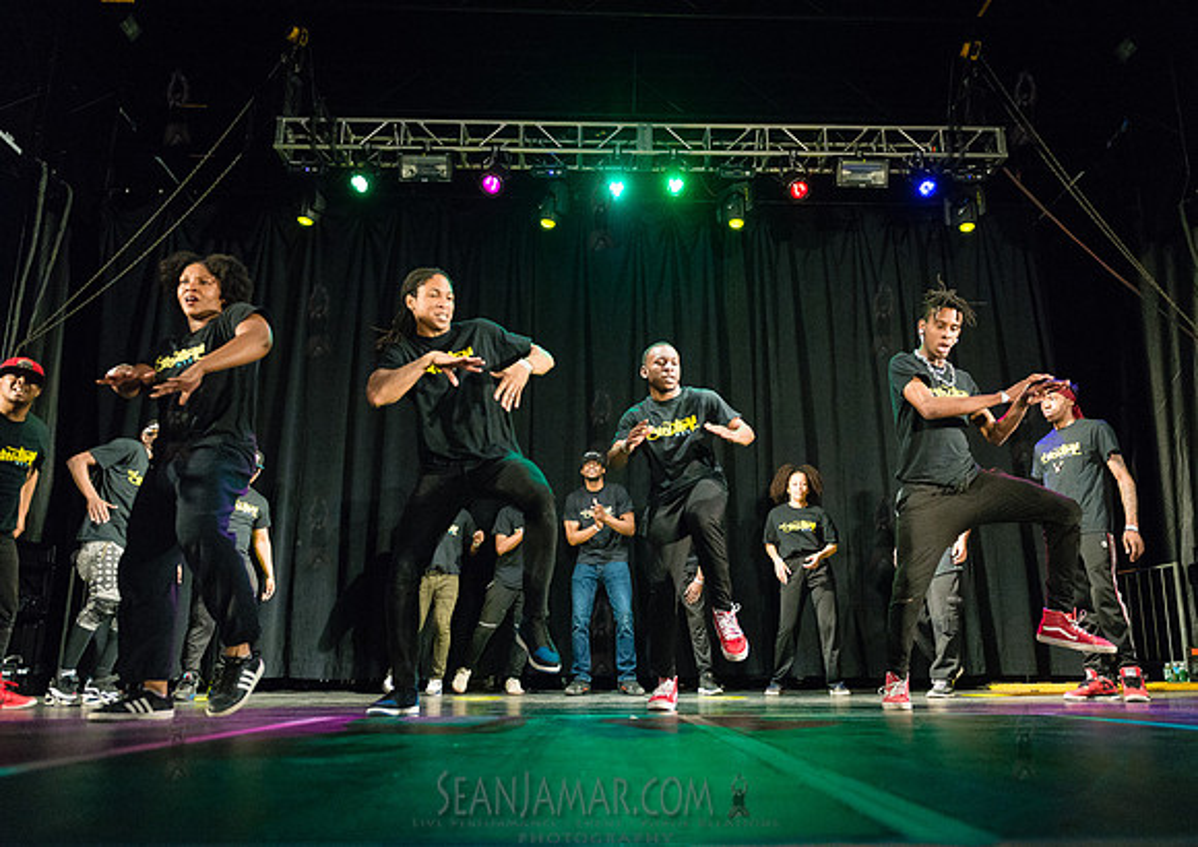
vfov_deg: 50.6
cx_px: 626
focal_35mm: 26
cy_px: 438
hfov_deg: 67.5
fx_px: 896
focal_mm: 24
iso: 4000
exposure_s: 1/1000
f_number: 2.8
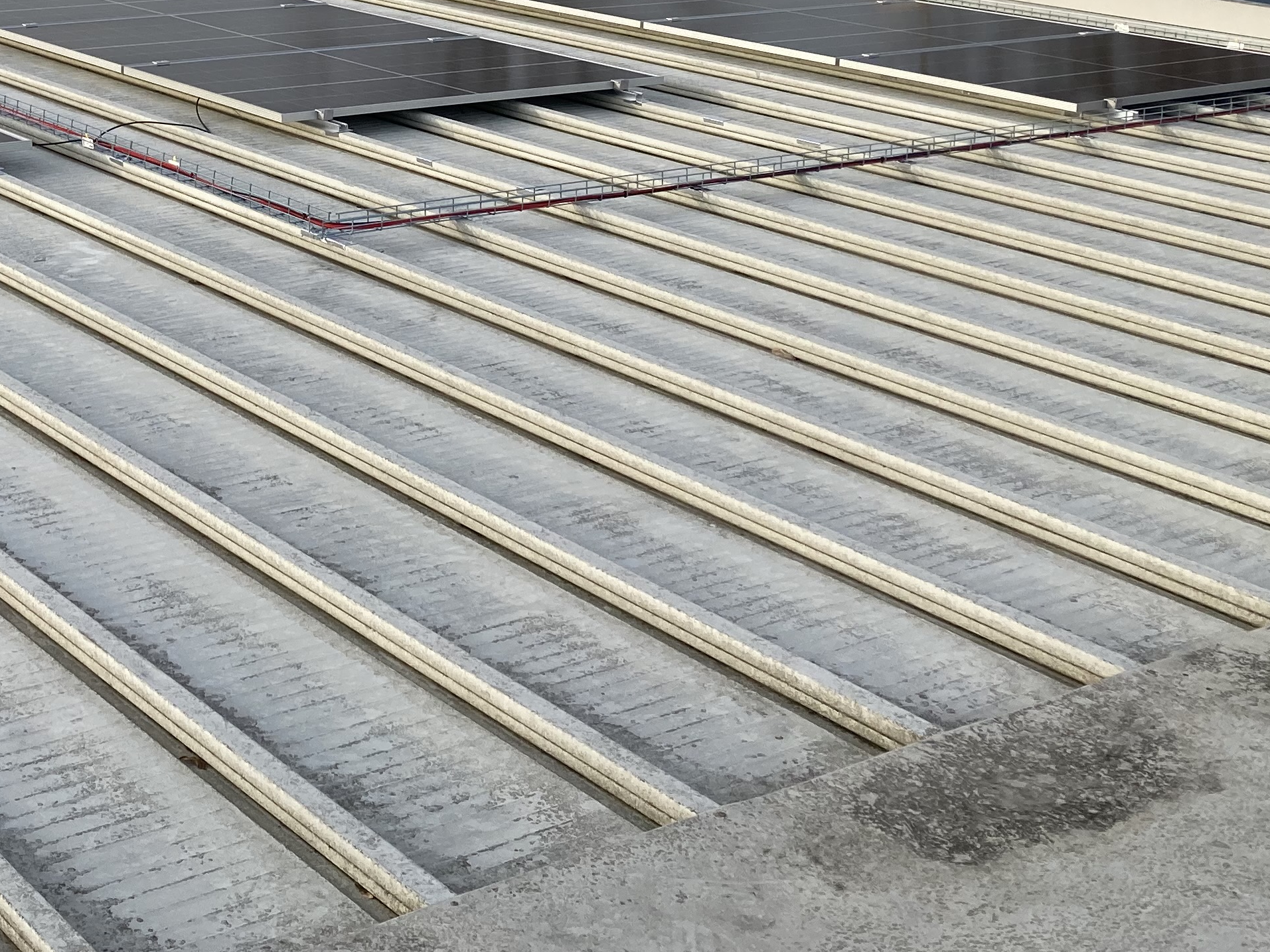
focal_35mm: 59
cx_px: 157
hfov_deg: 31.4
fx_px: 2165
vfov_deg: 23.9
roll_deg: -2.8
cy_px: 40
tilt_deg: -9.0
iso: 20
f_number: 1.8
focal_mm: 3.99
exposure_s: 1/1000
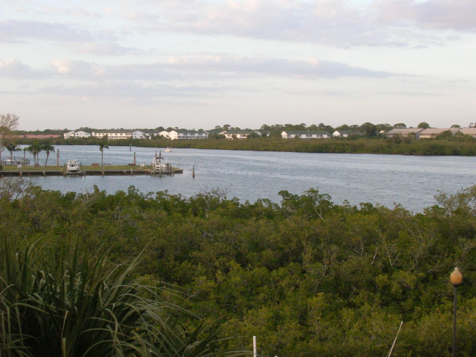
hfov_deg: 33.2
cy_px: 178
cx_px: 238
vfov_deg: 25.2
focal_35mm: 58
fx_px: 798
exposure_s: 1/128
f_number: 5.9
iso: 200
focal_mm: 9.7
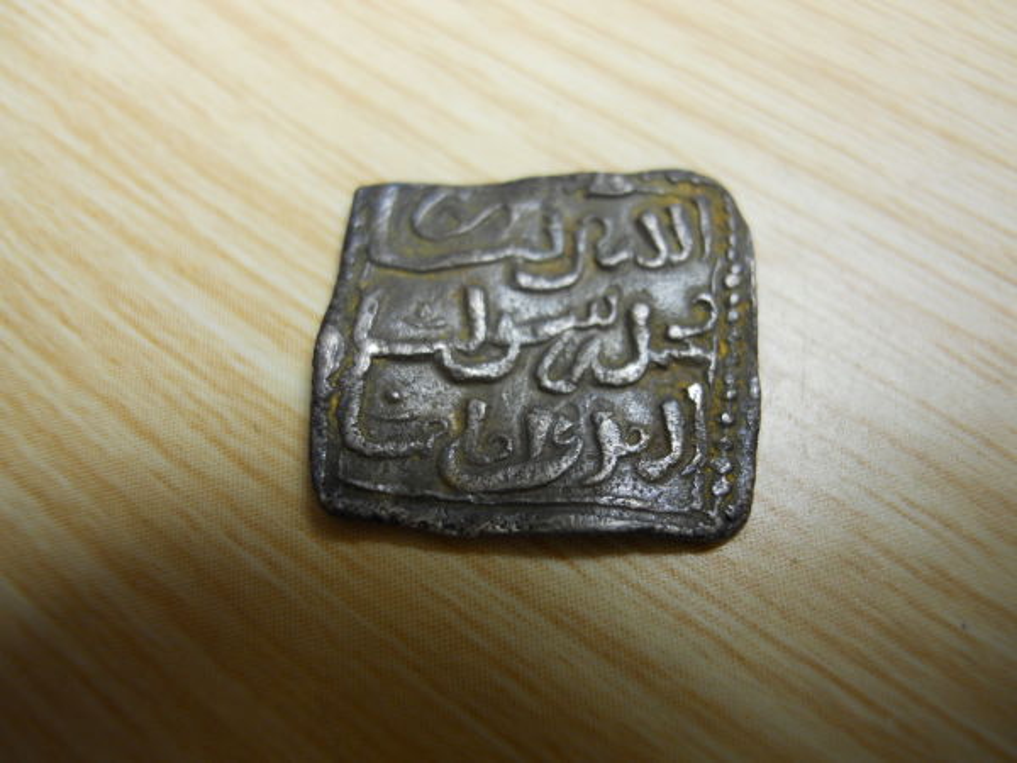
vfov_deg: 49.7
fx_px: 823
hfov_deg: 63.4
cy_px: 382
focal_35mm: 28
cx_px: 508
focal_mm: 5
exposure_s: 1/60
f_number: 2.7
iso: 100
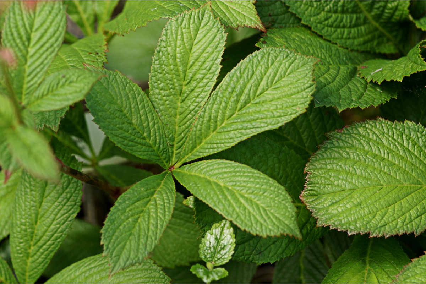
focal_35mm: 150
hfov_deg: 13.7
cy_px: 142
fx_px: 1775
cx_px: 213
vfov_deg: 9.1
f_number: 3.2
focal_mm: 100
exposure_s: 1/160
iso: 100
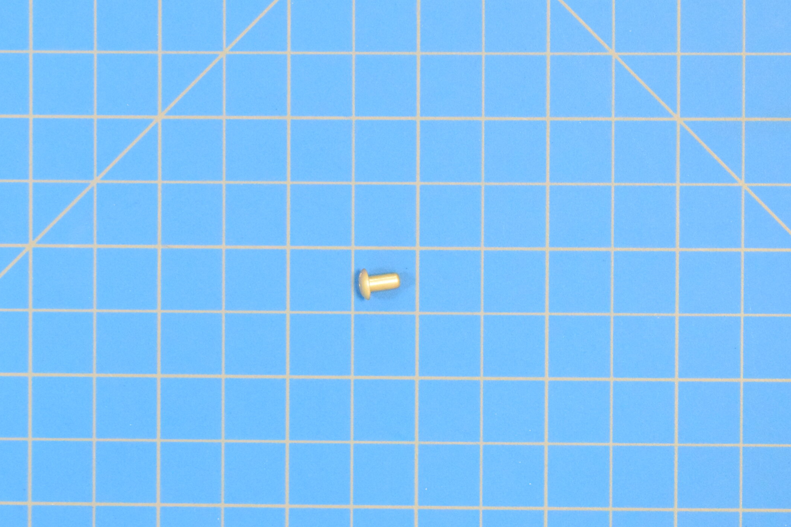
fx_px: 3603
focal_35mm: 164
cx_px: 400
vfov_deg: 8.4
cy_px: 260
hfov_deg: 12.5
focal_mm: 90
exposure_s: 1/320
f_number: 6.3
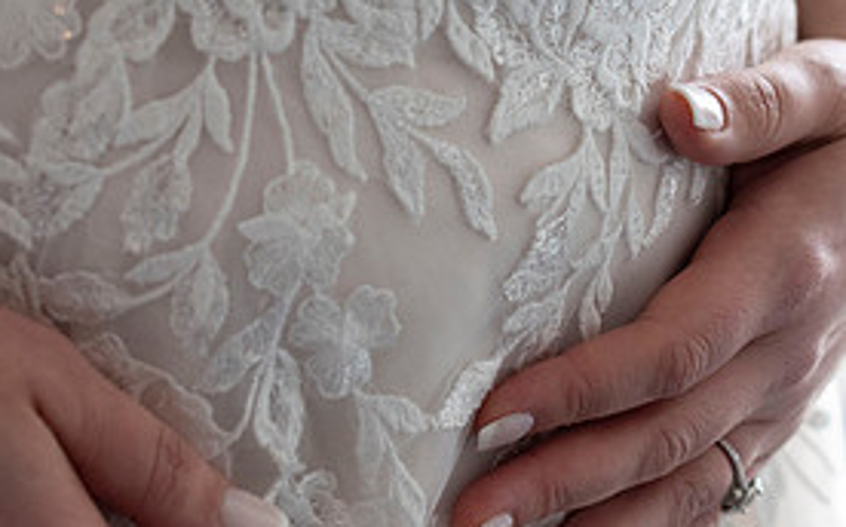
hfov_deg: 11.5
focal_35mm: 182
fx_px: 4193
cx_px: 297
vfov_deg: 7.2
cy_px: 509
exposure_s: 1/1000
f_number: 4
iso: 4000
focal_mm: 85
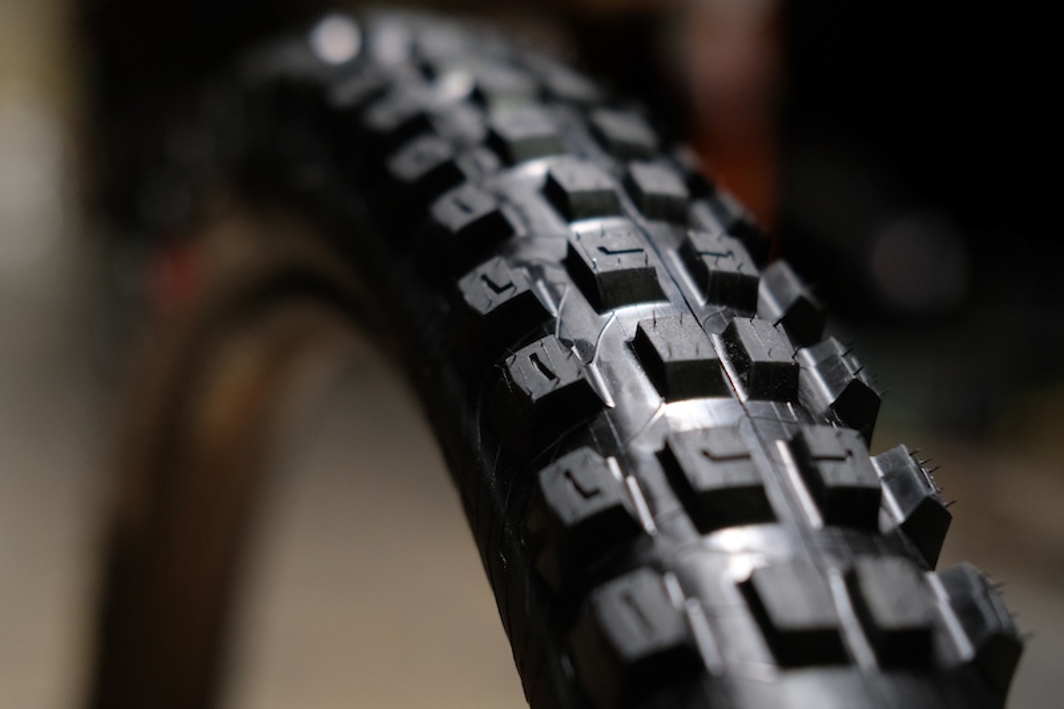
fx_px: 1566
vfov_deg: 25.5
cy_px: 354
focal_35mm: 53
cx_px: 532
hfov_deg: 37.5
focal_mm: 35
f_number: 2.8
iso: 1600
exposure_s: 1/90
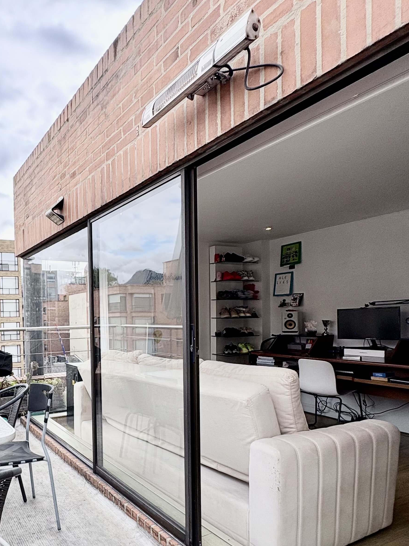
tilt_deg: -1.4
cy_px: 331
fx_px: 378
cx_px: 63
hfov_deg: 51.9
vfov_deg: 70.8
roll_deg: +1.5
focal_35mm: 24
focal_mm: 2.22
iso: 64
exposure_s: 1/600
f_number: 2.2
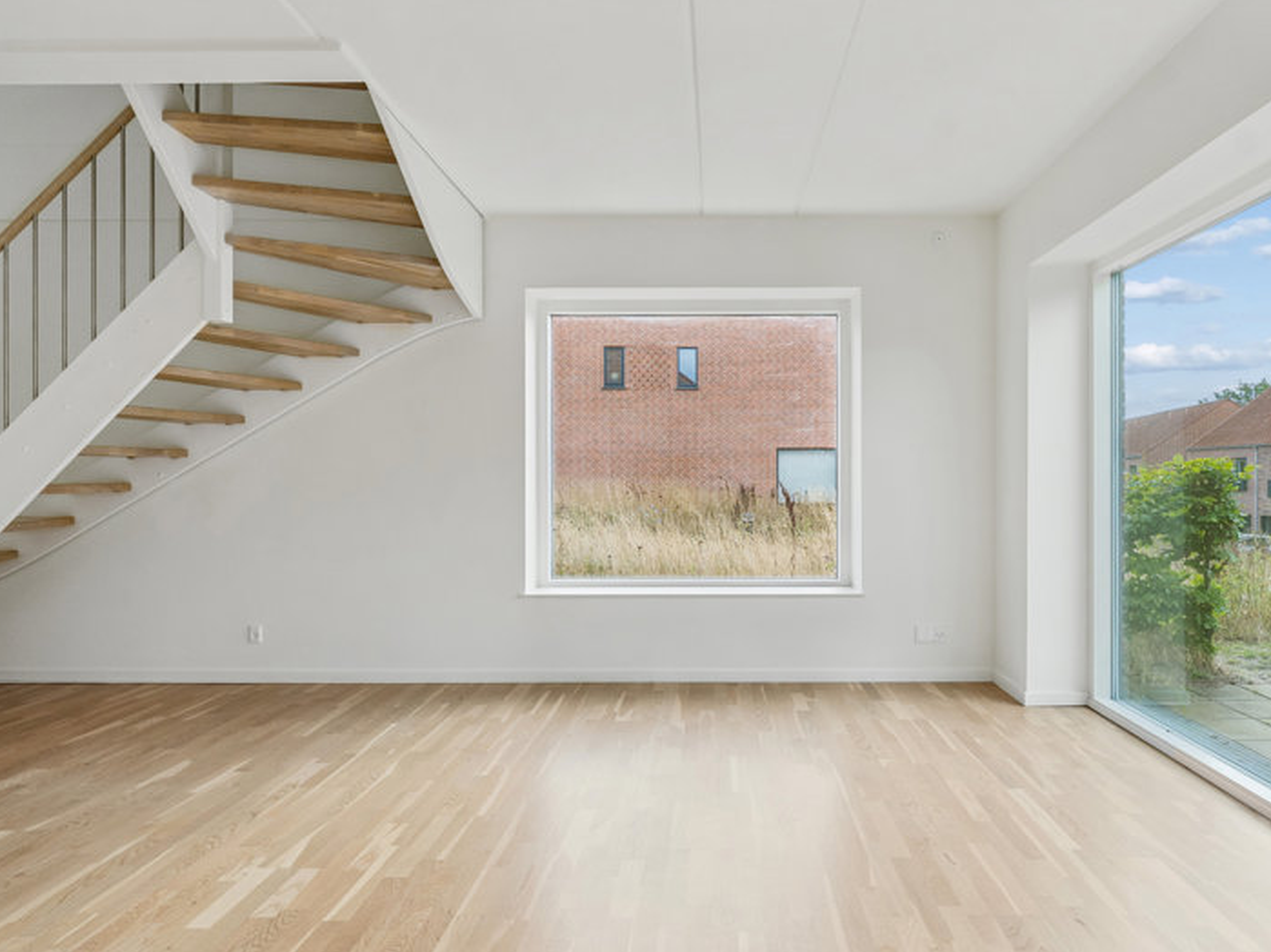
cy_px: 477
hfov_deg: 75.5
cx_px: 706
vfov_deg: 60.4
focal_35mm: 22
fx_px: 818
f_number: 8
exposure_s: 1/80
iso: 200
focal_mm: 13.5
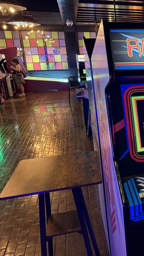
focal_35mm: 35
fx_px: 238
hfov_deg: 29.9
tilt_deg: -14.9
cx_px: 162
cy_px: 128
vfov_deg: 56.6
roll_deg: +1.1
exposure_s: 1/31
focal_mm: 6.76
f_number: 1.78
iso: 640
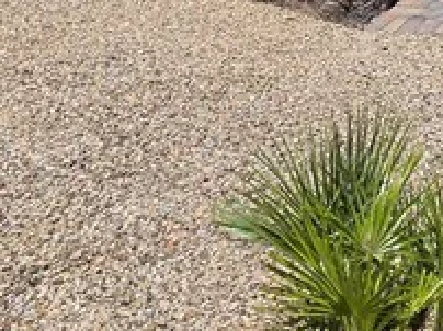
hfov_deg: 26.8
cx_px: 500
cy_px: -390
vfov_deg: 15.7
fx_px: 844
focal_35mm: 66
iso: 40
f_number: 1.9
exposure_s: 1/3168
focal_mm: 2.2
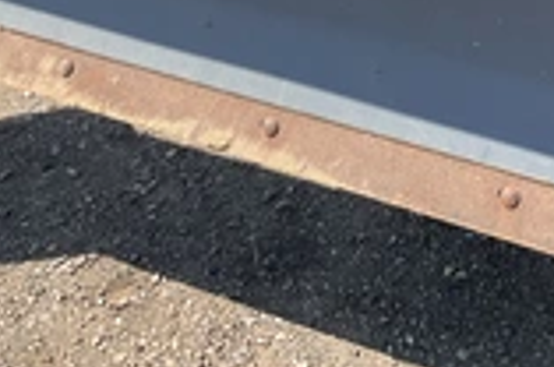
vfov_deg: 16.5
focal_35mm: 77
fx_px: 1183
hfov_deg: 25.4
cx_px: 522
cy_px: -134
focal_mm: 3
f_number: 1.8
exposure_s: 1/739
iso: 25
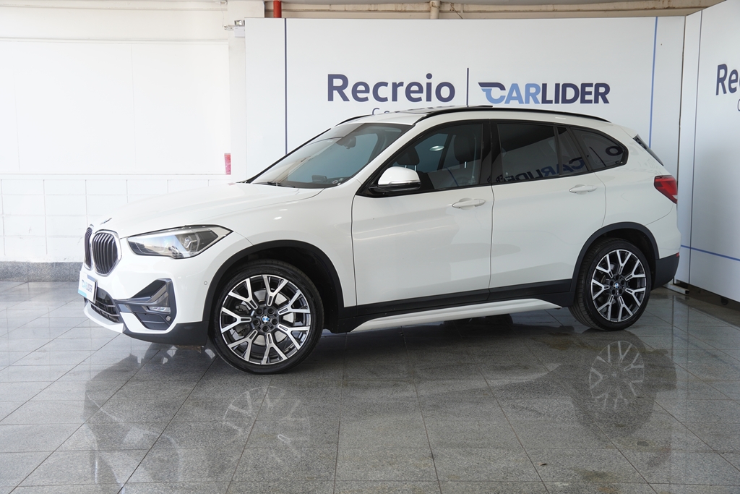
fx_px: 863
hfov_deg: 46.4
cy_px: 247
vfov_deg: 31.9
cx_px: 370
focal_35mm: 42
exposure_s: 1/100
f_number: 4
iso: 200
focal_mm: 28
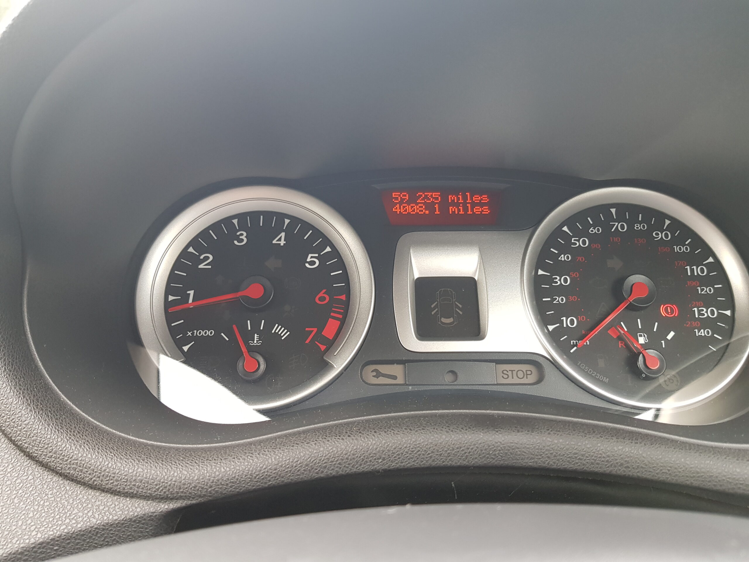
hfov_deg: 67.3
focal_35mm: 26
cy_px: 281
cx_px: 374
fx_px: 563
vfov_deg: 53.1
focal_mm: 4.2
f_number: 1.7
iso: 100
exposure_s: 1/60
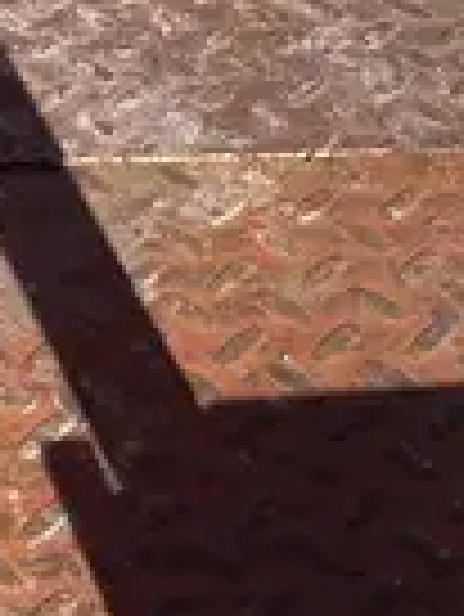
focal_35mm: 139
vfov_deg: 12.0
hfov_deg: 10.7
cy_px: -771
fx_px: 2480
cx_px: 270
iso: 50
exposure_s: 1/4149
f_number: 1.6
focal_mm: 5.1
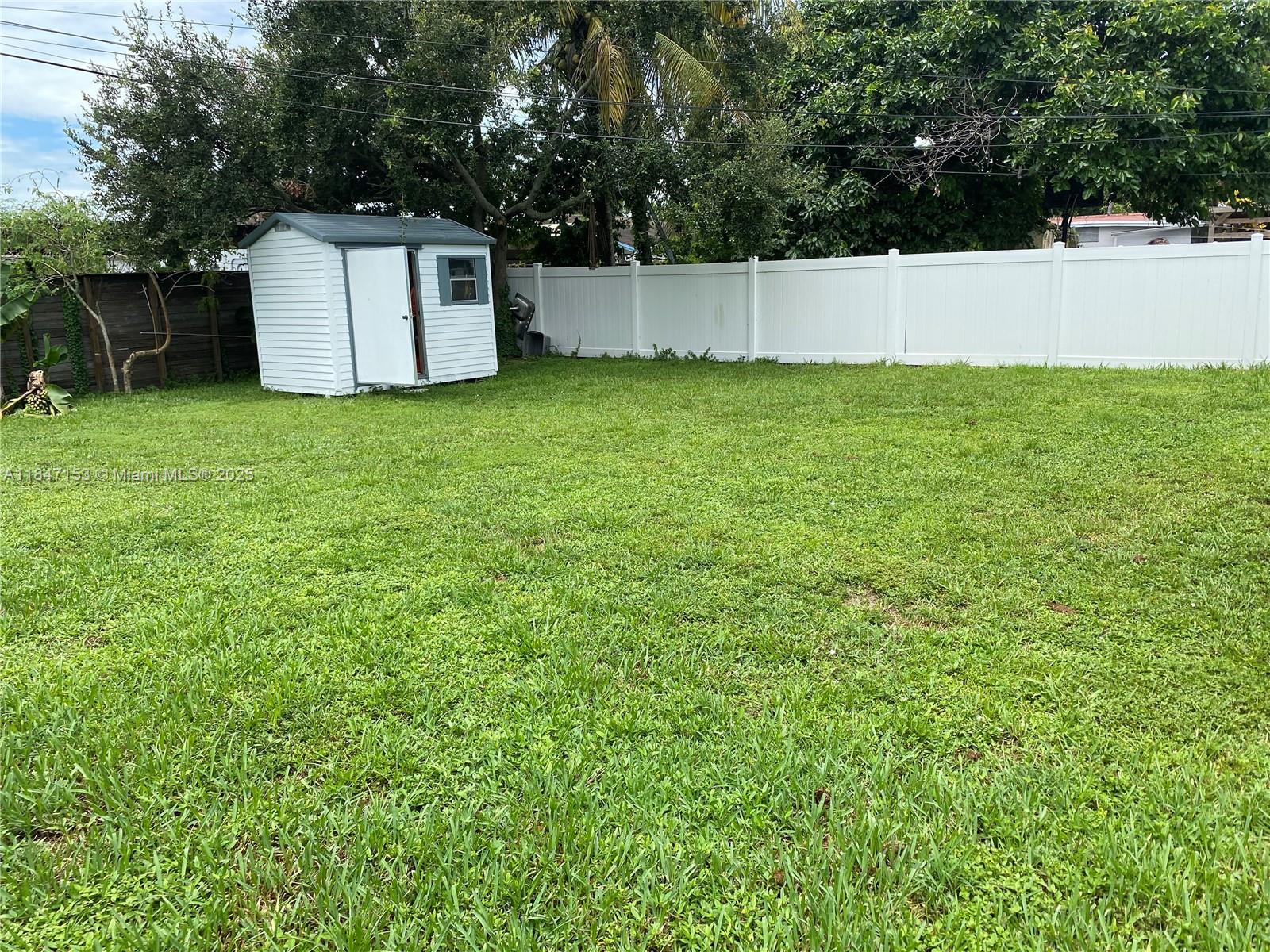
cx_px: 635
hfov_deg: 67.3
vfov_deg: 53.1
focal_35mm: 26
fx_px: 954
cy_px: 476
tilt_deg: -12.7
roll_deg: +2.2
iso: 32
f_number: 1.8
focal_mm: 4.25
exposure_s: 1/1362
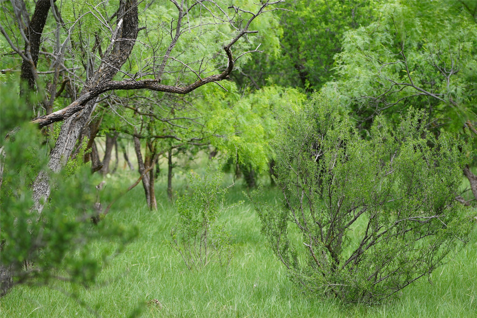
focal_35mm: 150
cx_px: 238
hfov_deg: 13.7
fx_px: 1987
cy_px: 159
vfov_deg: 9.1
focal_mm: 100
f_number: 4.5
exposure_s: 1/160
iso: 100
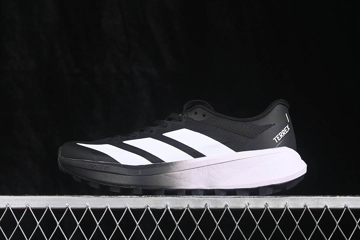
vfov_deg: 18.2
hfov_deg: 27.0
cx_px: 180
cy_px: 120
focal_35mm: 75
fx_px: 750
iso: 160
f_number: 6.3
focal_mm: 50
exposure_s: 1/60
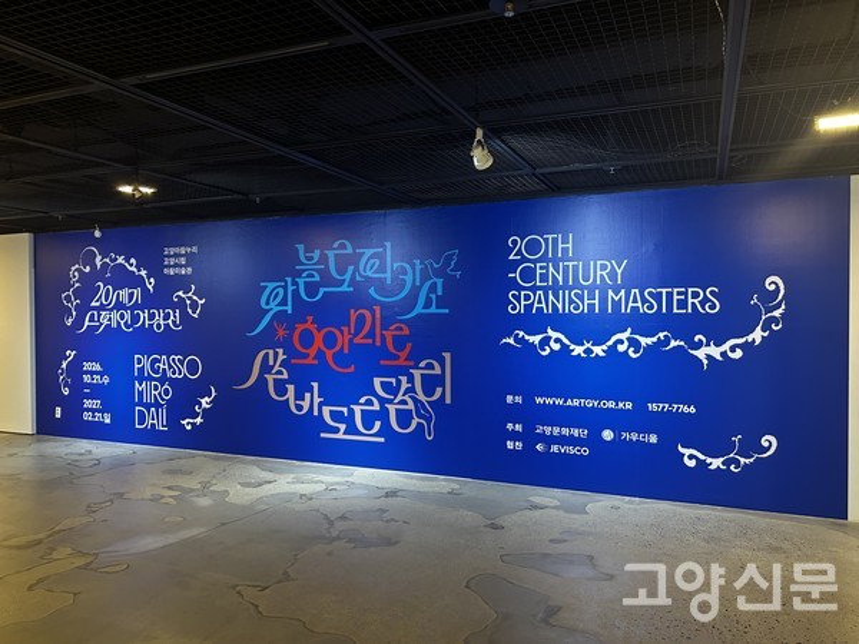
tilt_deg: -1.4
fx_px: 645
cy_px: 322
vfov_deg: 53.1
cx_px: 430
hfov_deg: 67.3
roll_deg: +0.4
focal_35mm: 26
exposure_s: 1/60
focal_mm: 5.7
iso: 250
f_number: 1.5
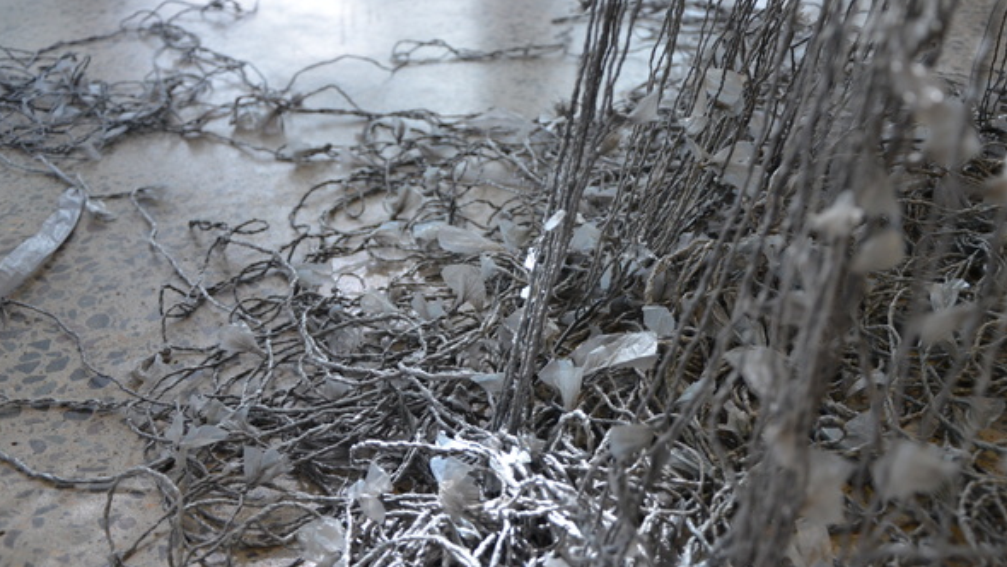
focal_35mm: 51
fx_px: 1362
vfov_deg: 23.5
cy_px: 255
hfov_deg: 40.6
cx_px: 500
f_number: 4.2
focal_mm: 32
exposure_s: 1/50
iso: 800
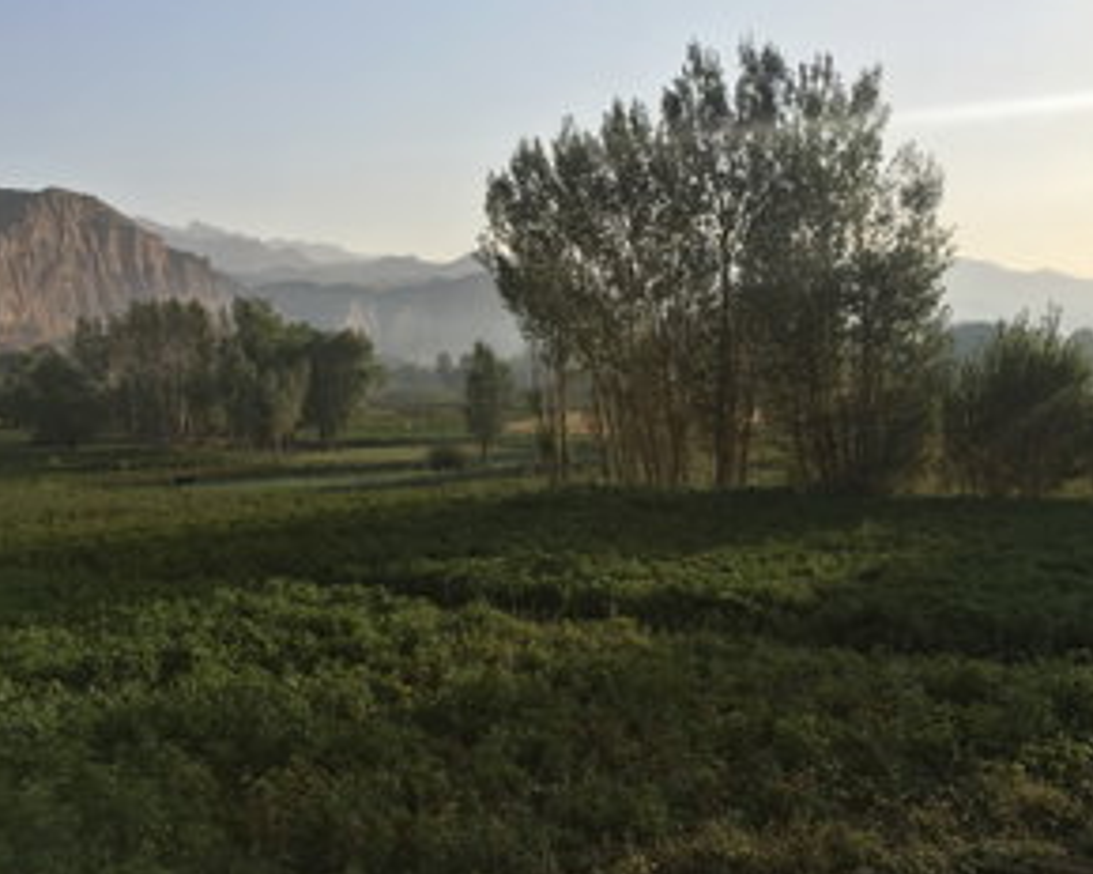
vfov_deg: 38.0
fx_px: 1262
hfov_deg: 46.6
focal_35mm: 39
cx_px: 441
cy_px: 335
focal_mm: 4.15
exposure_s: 1/1221
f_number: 2.2
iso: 25
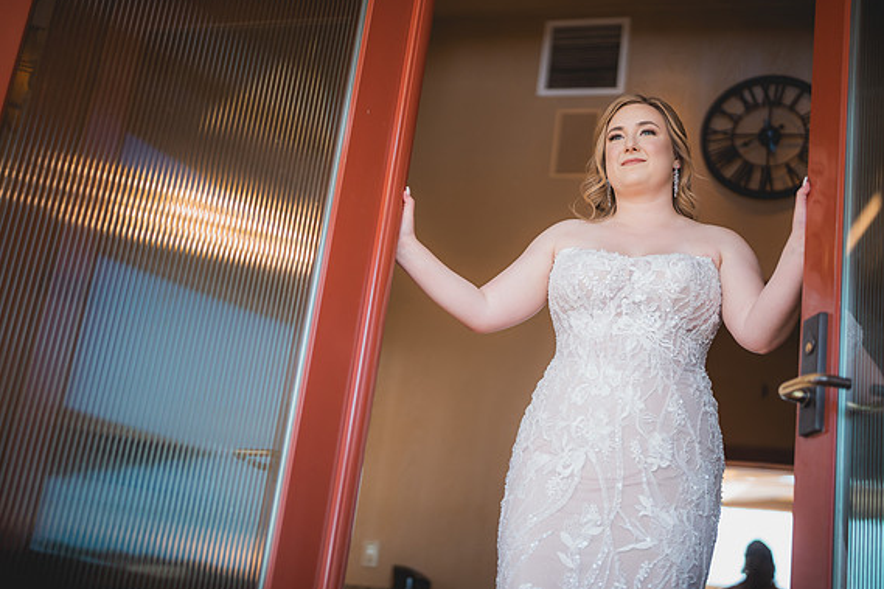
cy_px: 291
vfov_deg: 26.5
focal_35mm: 51
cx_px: 438
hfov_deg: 38.9
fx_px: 1252
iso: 1250
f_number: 1.4
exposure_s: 1/3200
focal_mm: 50
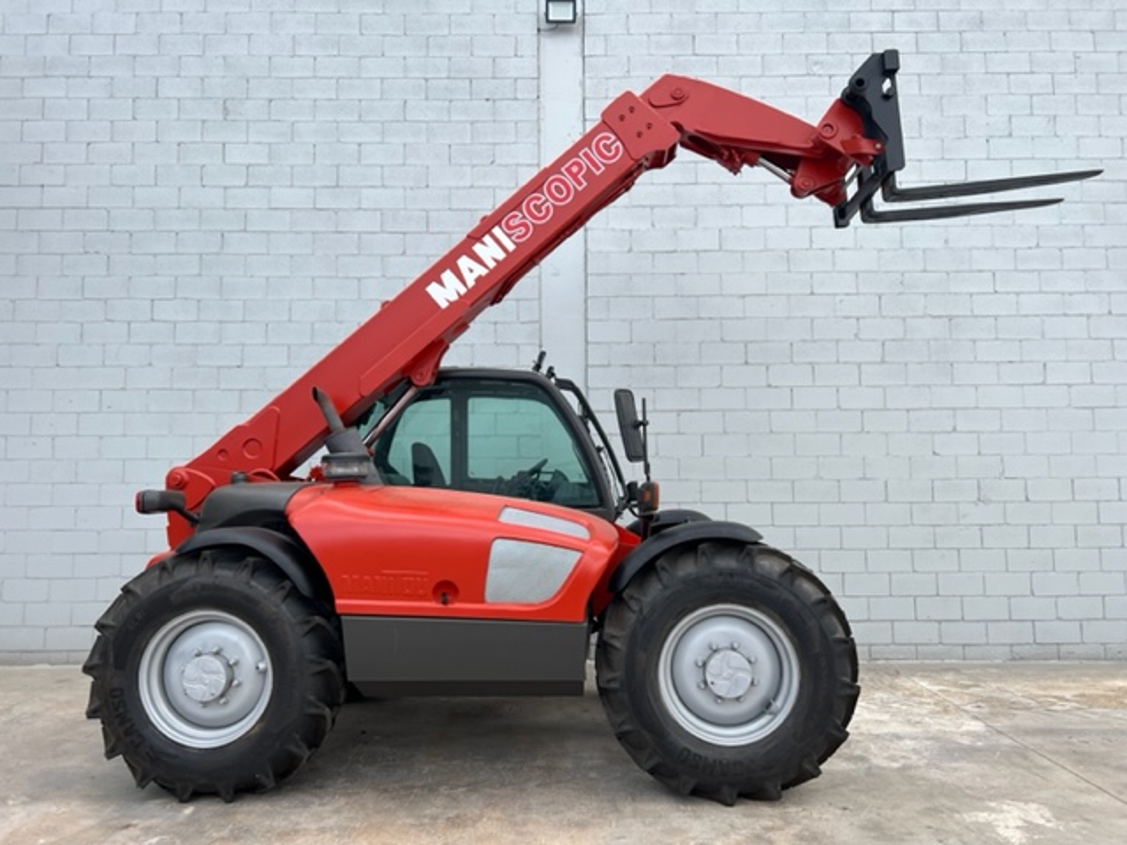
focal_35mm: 26
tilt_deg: +5.3
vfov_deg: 53.1
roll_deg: +0.7
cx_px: 564
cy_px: 422
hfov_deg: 67.3
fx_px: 846
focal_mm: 5.7
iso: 50
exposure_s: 1/1575
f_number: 1.5
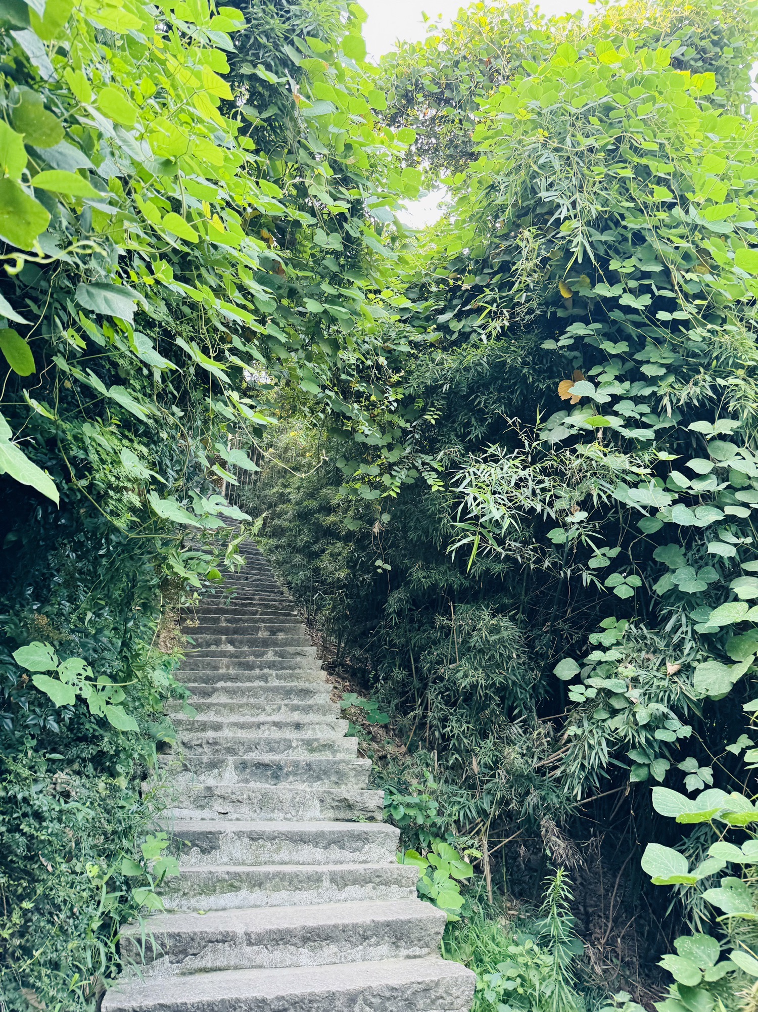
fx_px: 701
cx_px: 379
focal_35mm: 24
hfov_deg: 56.8
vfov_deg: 71.6
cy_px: 506
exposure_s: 1/121
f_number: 1.78
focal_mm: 6.76
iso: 100
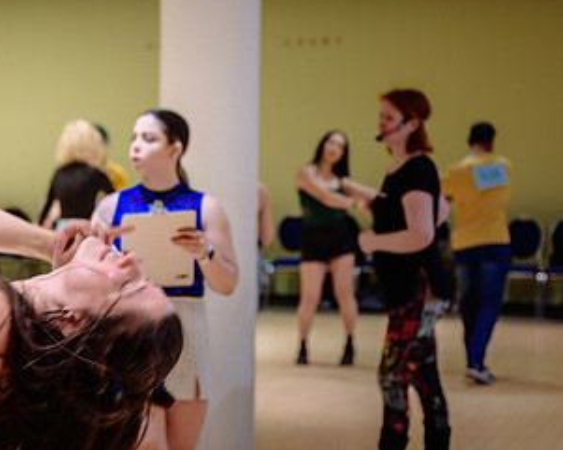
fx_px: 1483
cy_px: 304
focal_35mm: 89
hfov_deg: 21.2
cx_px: 101
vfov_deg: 17.2
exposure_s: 1/125
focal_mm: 45
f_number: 2.8
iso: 1600
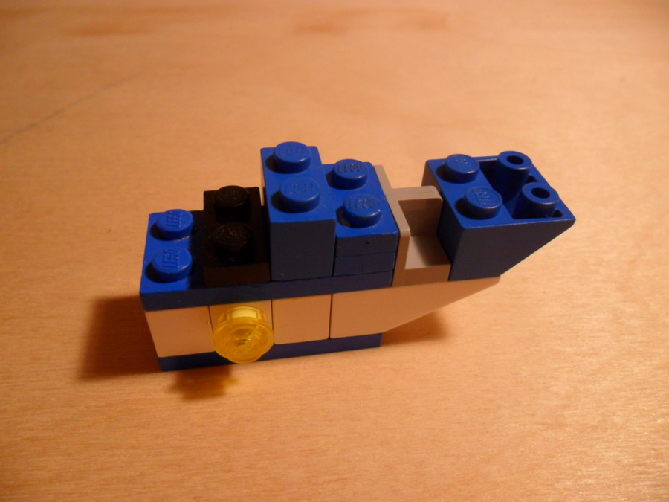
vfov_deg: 51.4
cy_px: 251
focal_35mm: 27
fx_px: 522
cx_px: 334
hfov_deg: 65.3
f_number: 3.5
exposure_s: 1/20
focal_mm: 4.9
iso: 200
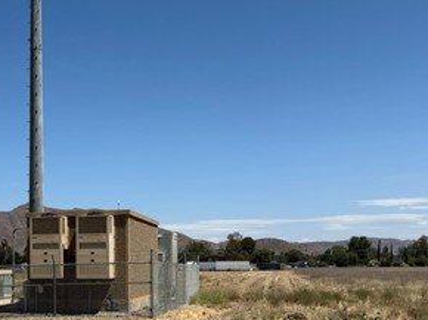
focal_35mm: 53
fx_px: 655
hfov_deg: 34.5
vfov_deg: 26.9
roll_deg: +1.2
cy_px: 258
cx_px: 55
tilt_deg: +0.5
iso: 80
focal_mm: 6.76
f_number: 1.78
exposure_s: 1/7353
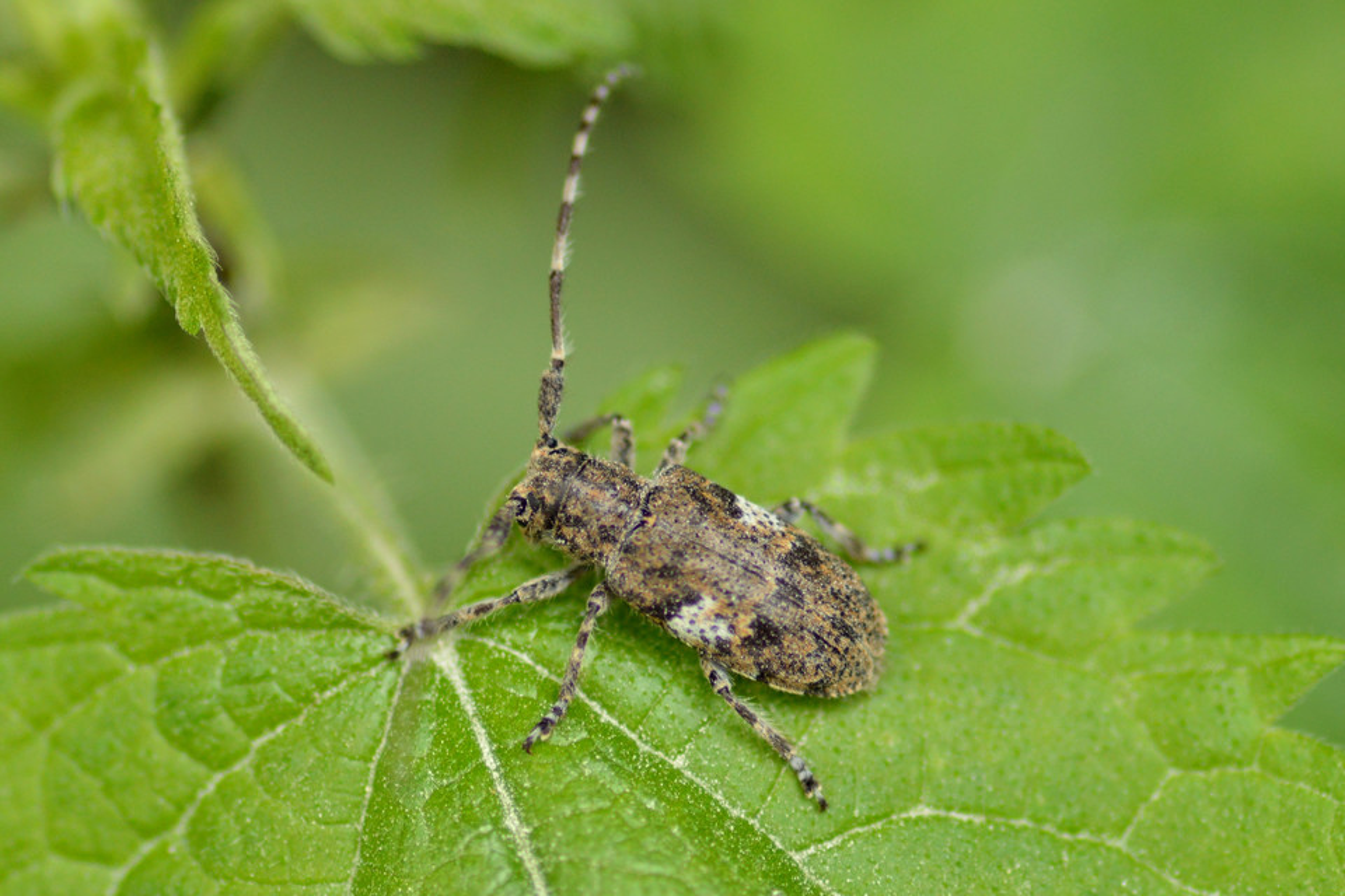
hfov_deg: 13.7
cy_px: 448
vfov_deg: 9.1
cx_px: 672
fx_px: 5604
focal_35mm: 150
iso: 400
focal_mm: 100
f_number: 4.2
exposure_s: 1/320
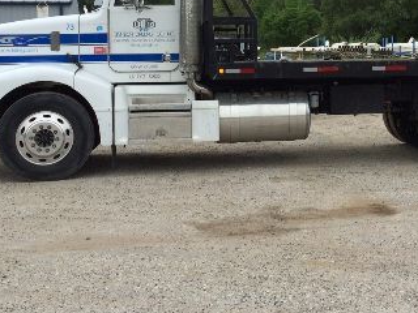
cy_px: 42
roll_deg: +1.5
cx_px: 328
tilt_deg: -1.0
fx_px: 700
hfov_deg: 32.4
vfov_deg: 24.6
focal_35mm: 58
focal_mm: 4.15
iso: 32
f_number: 2.2
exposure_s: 1/554
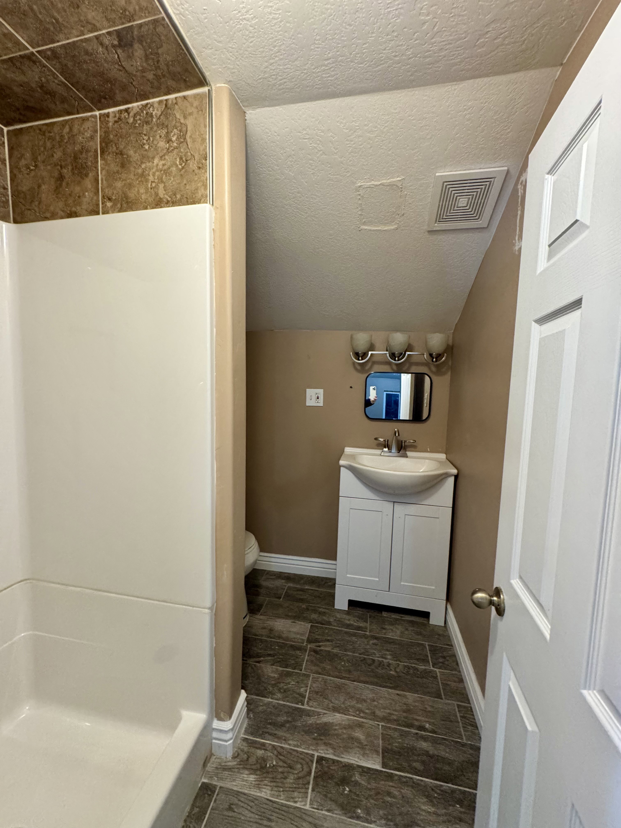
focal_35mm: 14
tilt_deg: -3.3
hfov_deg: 85.7
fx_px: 335
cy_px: 414
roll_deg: +0.0
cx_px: 310
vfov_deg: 102.1
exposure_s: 1/60
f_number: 2.2
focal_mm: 2.22
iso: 500
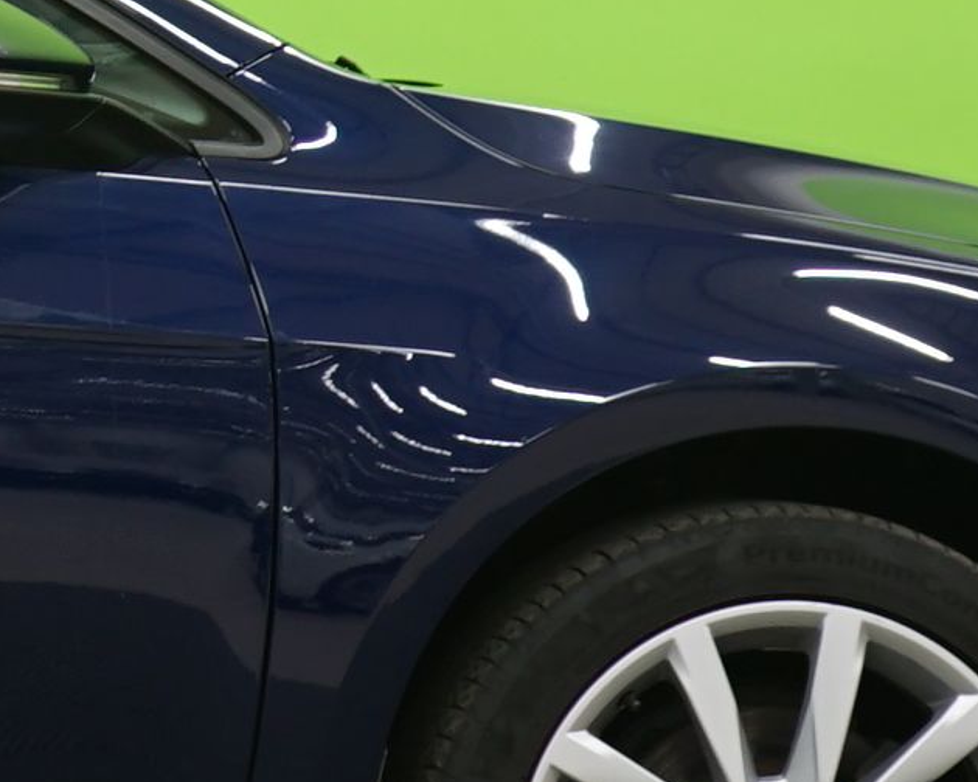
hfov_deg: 7.1
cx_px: -973
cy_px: -164
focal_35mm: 264
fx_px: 7641
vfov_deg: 5.8
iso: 400
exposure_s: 1/6
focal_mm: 45
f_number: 5
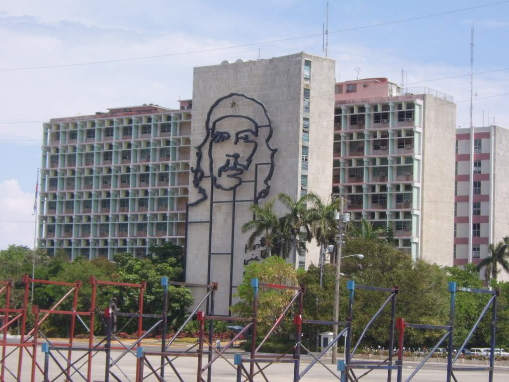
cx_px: 254
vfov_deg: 21.0
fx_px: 1029
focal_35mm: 70
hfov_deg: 27.8
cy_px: 191
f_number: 9.5
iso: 50
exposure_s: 1/92
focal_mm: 18.38
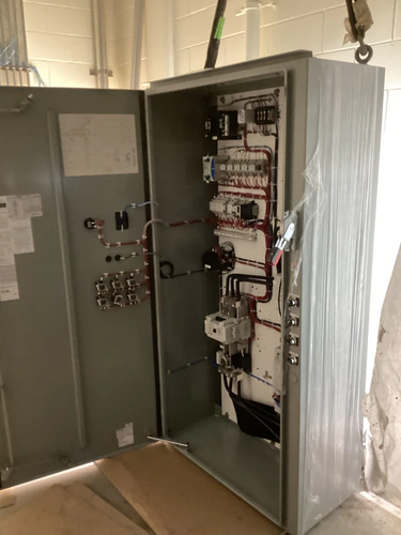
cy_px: 268
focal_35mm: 31
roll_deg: +0.2
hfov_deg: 45.4
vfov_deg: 58.4
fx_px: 479
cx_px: 200
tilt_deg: -15.8
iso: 400
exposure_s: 1/30
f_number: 2.4
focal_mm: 3.3
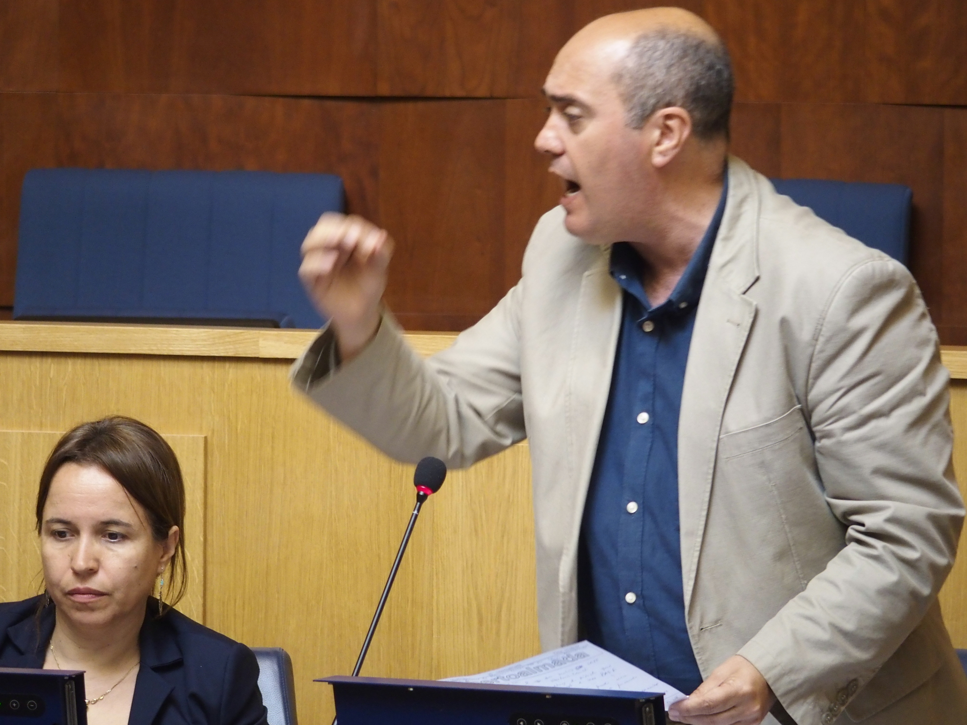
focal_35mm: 300
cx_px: 484
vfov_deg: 5.0
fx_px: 8381
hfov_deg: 6.6
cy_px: 362
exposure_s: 1/100
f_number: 2.8
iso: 800
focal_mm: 64.3
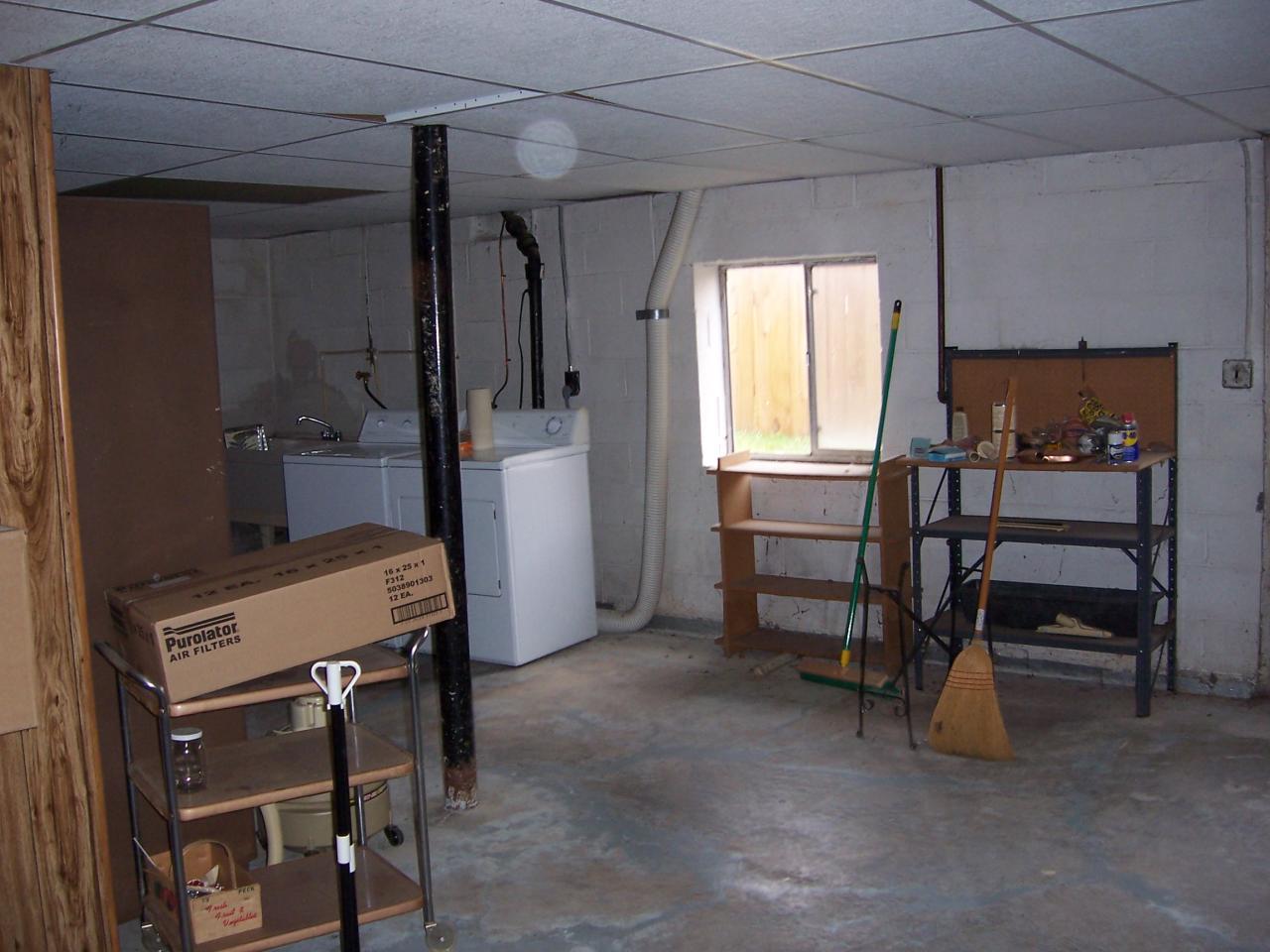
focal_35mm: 36
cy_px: 476
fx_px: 1321
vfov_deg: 39.7
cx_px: 635
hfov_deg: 51.4
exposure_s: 1/60
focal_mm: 6
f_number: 3
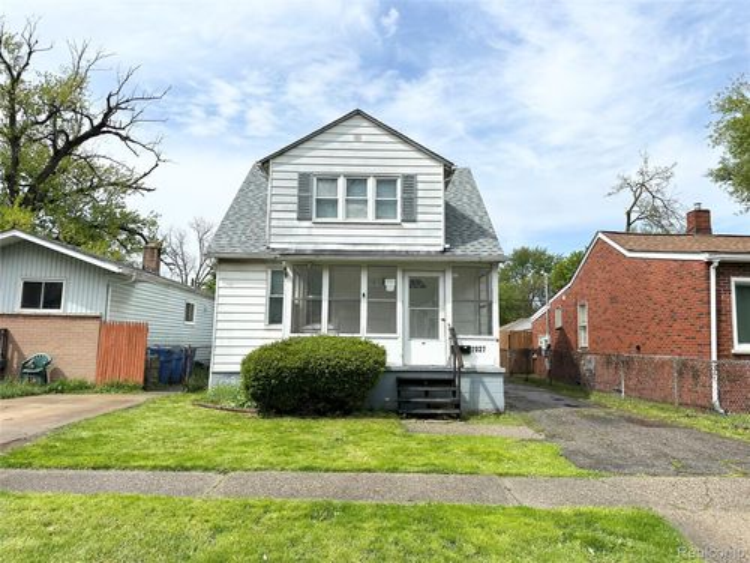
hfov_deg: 71.6
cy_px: 282
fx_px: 520
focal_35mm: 24
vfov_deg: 56.8
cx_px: 375
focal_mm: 6.86
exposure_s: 1/5848
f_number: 1.78
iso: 80
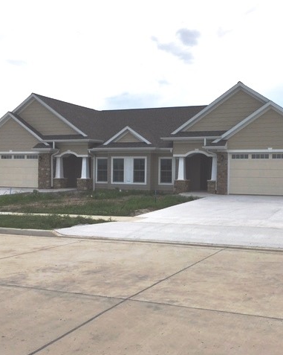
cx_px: 188
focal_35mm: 38
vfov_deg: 48.0
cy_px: 178
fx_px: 398
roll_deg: -0.8
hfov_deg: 38.7
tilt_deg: -1.0
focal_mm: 4.15
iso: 25
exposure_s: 1/3663
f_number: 2.2
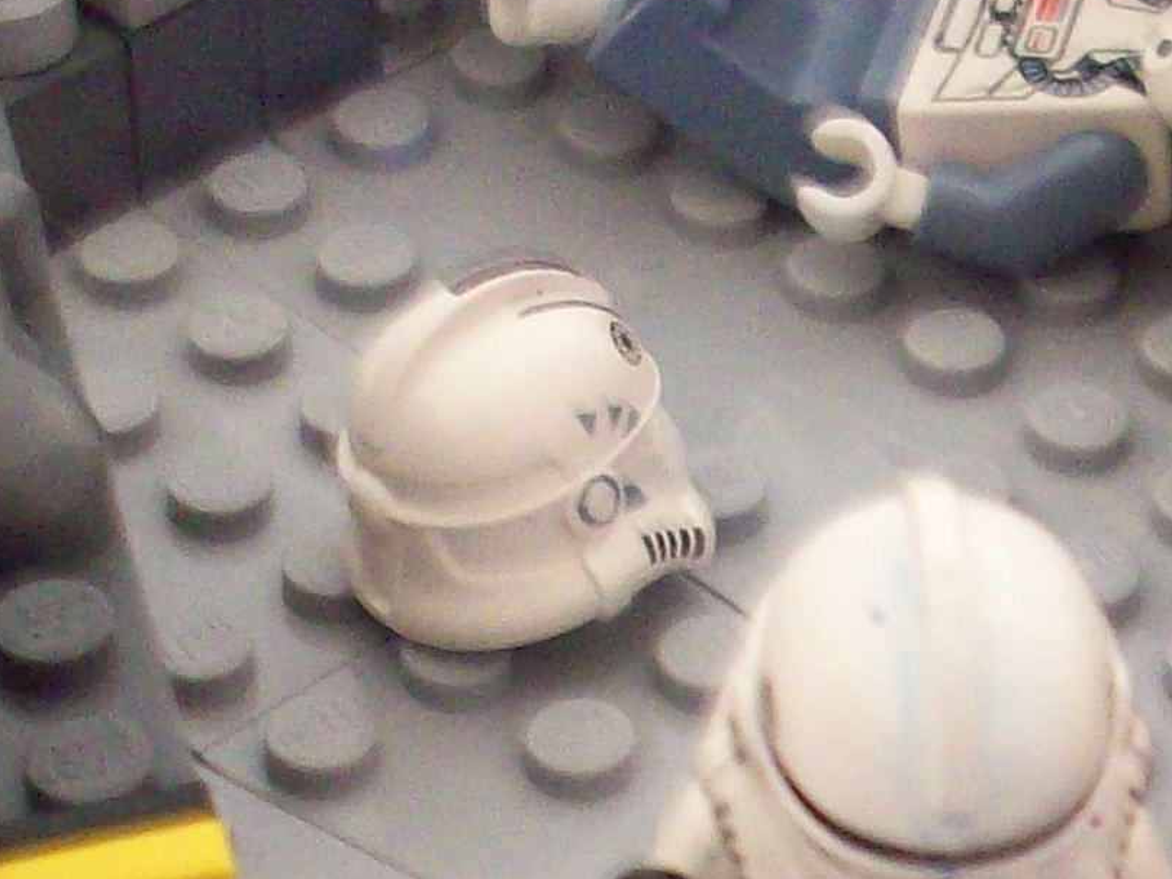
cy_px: 1107
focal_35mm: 140
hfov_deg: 13.8
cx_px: 1256
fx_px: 4740
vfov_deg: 10.4
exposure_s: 1/8
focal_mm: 6.2
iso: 200
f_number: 2.8
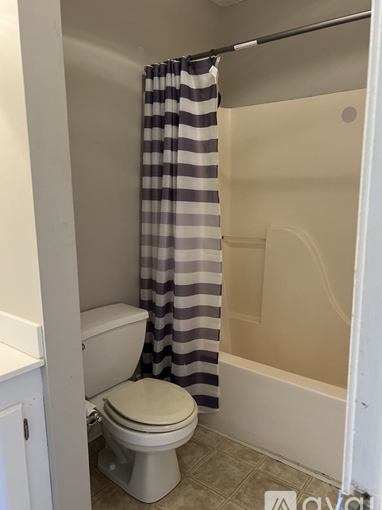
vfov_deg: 65.3
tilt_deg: -10.1
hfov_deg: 51.3
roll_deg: +0.3
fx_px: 398
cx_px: 195
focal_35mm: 27
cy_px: 258
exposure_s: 1/60
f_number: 1.5
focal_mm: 5.7
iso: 200
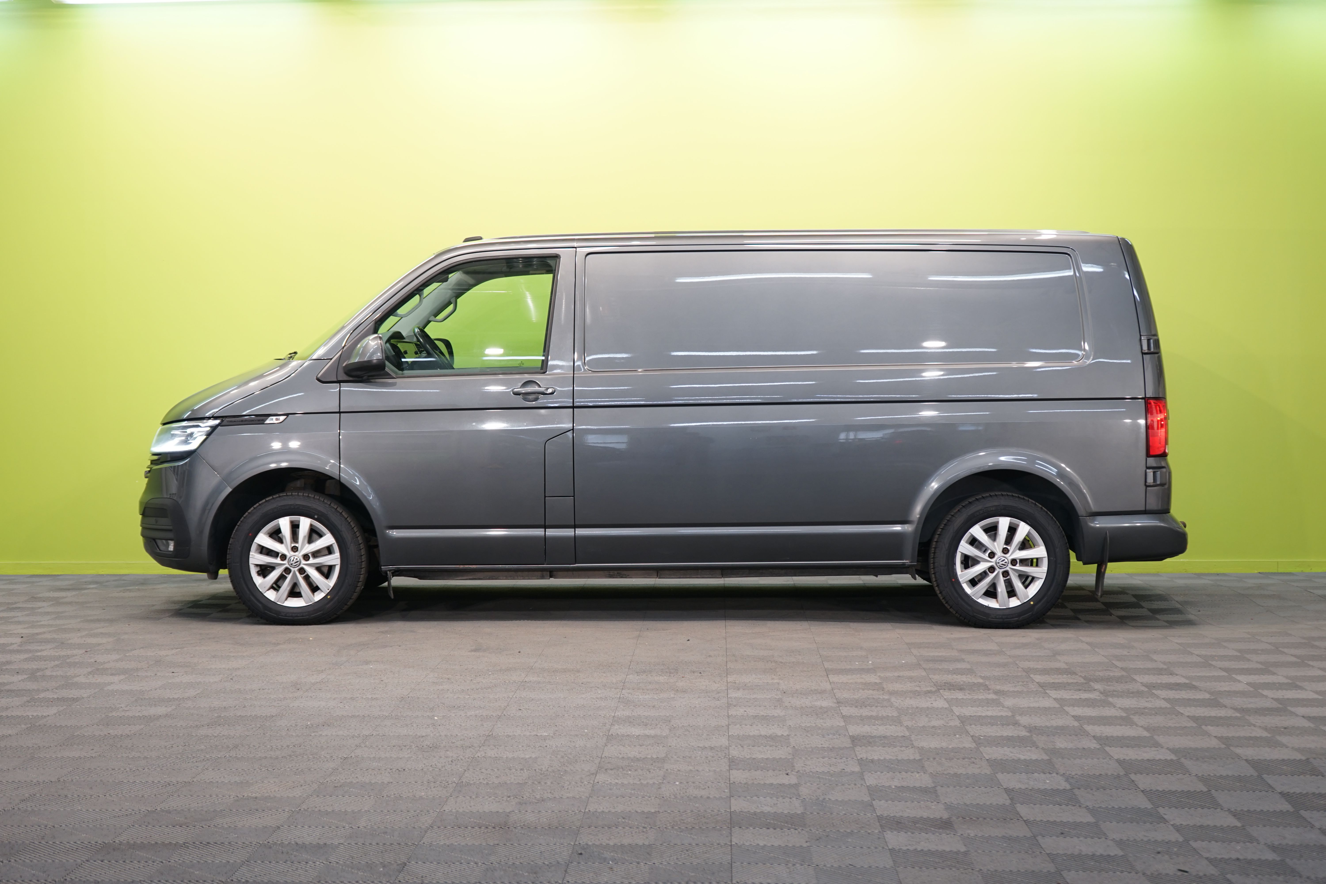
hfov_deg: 36.9
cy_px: 442
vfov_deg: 25.1
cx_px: 663
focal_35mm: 54
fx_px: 1989
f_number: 5.6
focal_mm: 54
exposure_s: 1/20
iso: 400
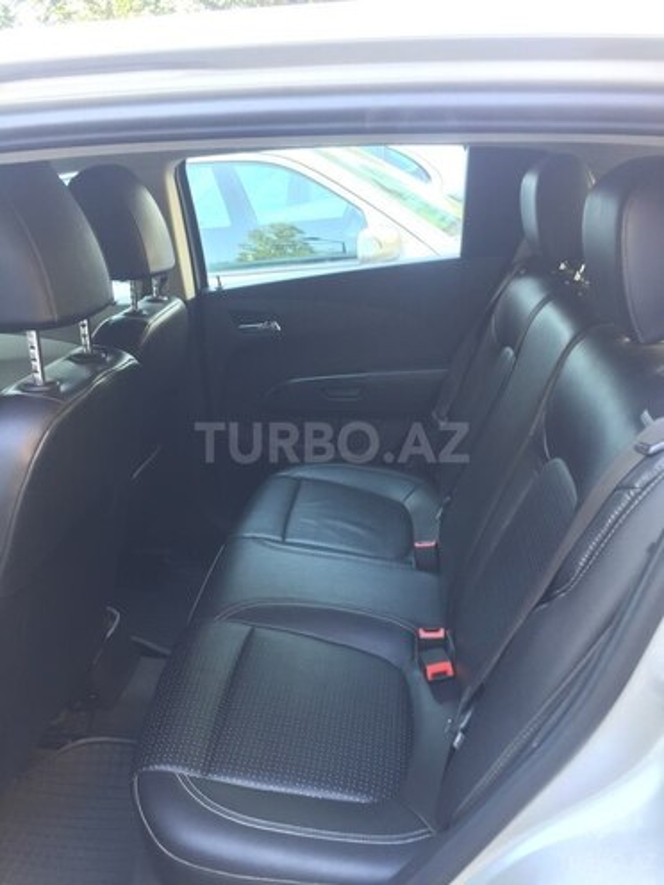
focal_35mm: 29
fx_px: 742
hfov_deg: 48.2
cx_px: 332
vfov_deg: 61.7
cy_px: 442
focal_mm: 4.15
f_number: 2.2
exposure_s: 1/33
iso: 40
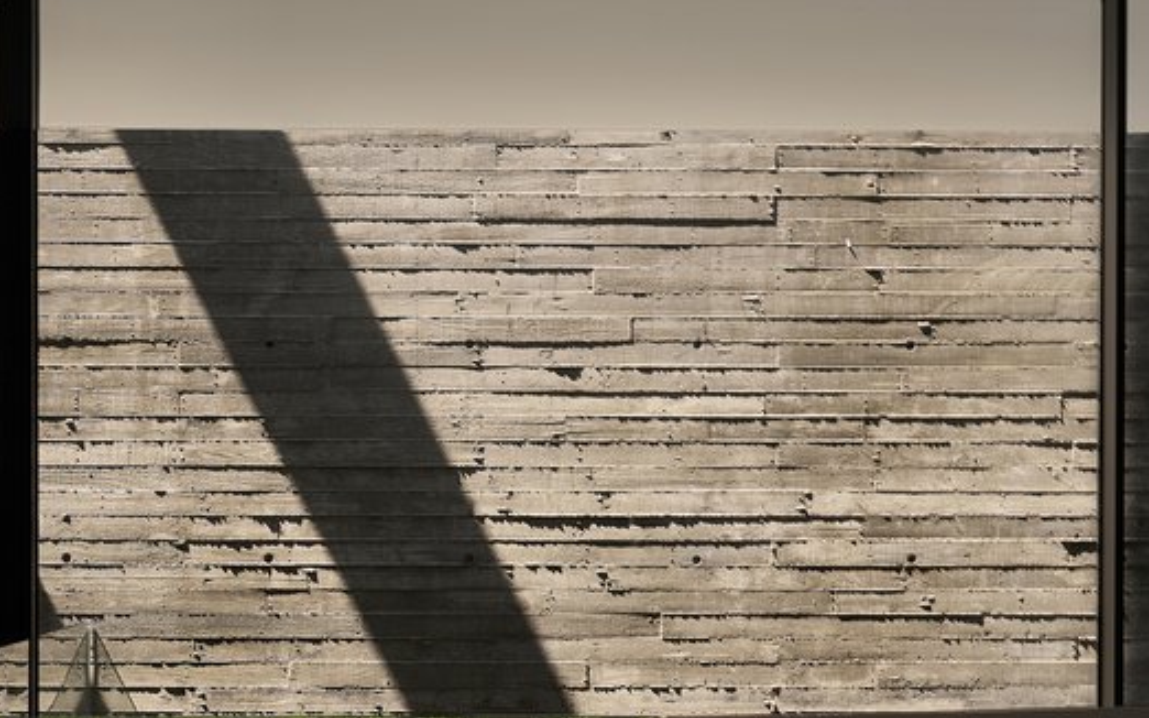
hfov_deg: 23.1
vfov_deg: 14.6
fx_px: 2786
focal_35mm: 89
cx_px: 277
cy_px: 614
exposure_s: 1/15
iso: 100
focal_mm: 38
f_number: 8
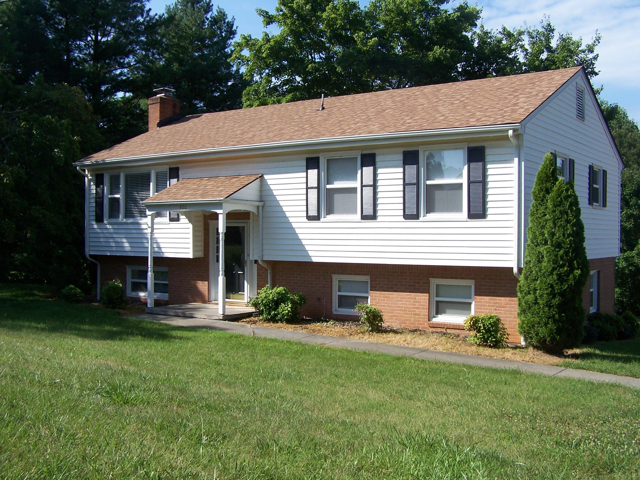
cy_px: 240
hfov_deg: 49.0
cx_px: 320
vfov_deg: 37.7
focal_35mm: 38
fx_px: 703
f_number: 4
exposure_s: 1/640
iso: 80
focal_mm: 6.3
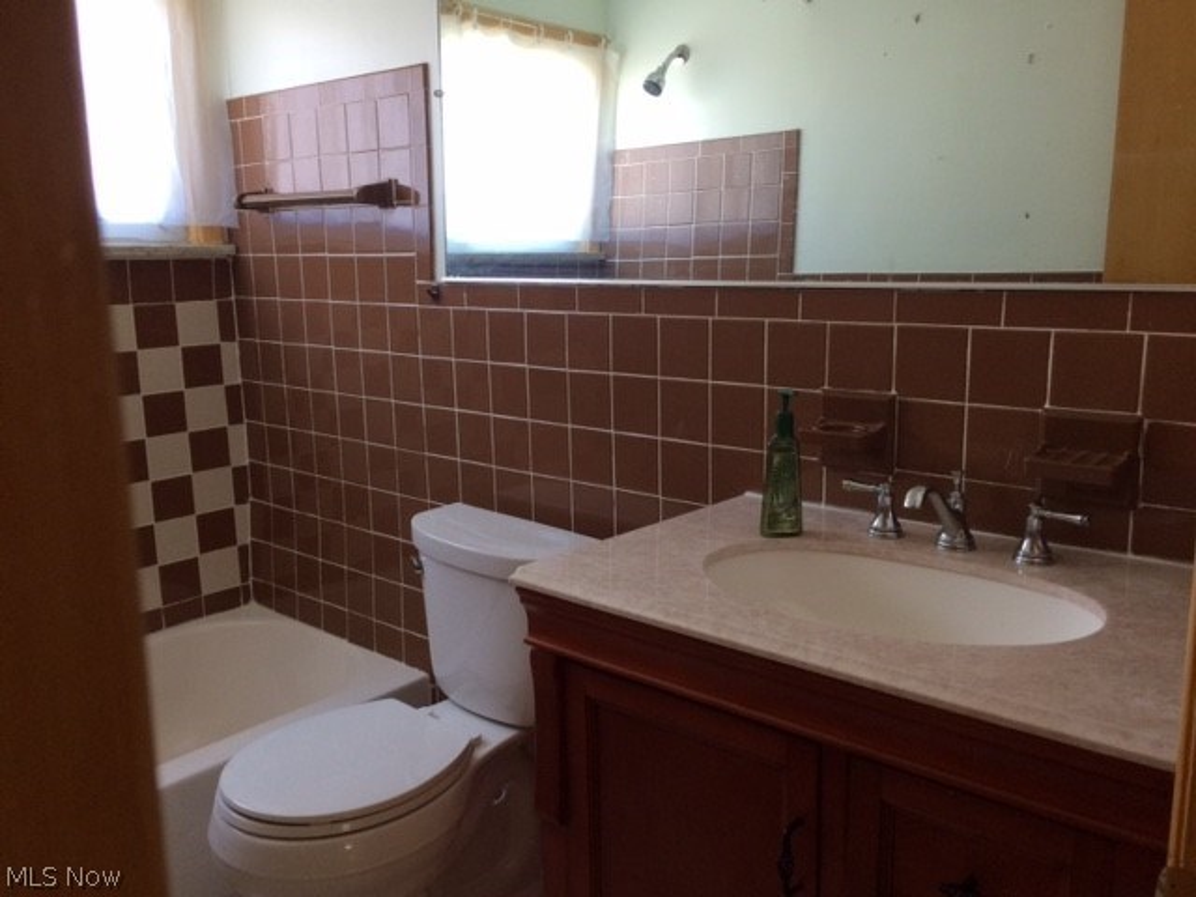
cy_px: 448
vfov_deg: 48.2
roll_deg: +1.5
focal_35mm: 29
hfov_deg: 61.7
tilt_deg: -10.1
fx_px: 1002
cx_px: 598
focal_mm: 4.15
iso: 64
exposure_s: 1/30
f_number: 2.2
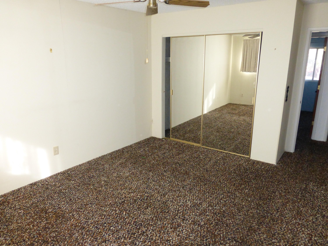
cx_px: 164
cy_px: 123
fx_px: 237
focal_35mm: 25
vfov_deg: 54.9
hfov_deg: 69.4
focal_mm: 4.3
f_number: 3.3
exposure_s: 1/60
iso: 500
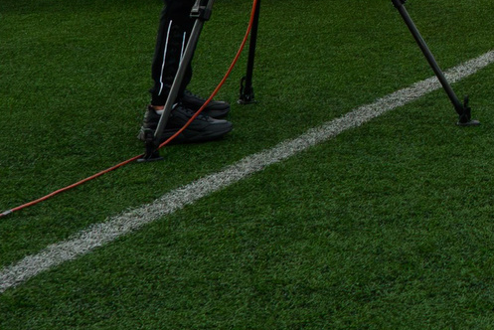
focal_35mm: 129
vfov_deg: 10.2
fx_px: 1771
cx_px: 875
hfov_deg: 14.1
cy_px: -200
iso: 1600
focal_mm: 24
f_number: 5.6
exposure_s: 1/2000
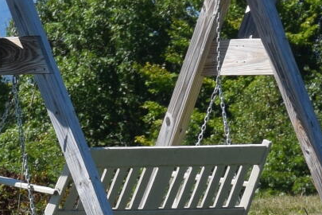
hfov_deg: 2.6
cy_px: 68
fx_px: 6958
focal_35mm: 778
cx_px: -751
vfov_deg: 1.8
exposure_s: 1/400
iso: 200
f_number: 10
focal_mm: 70
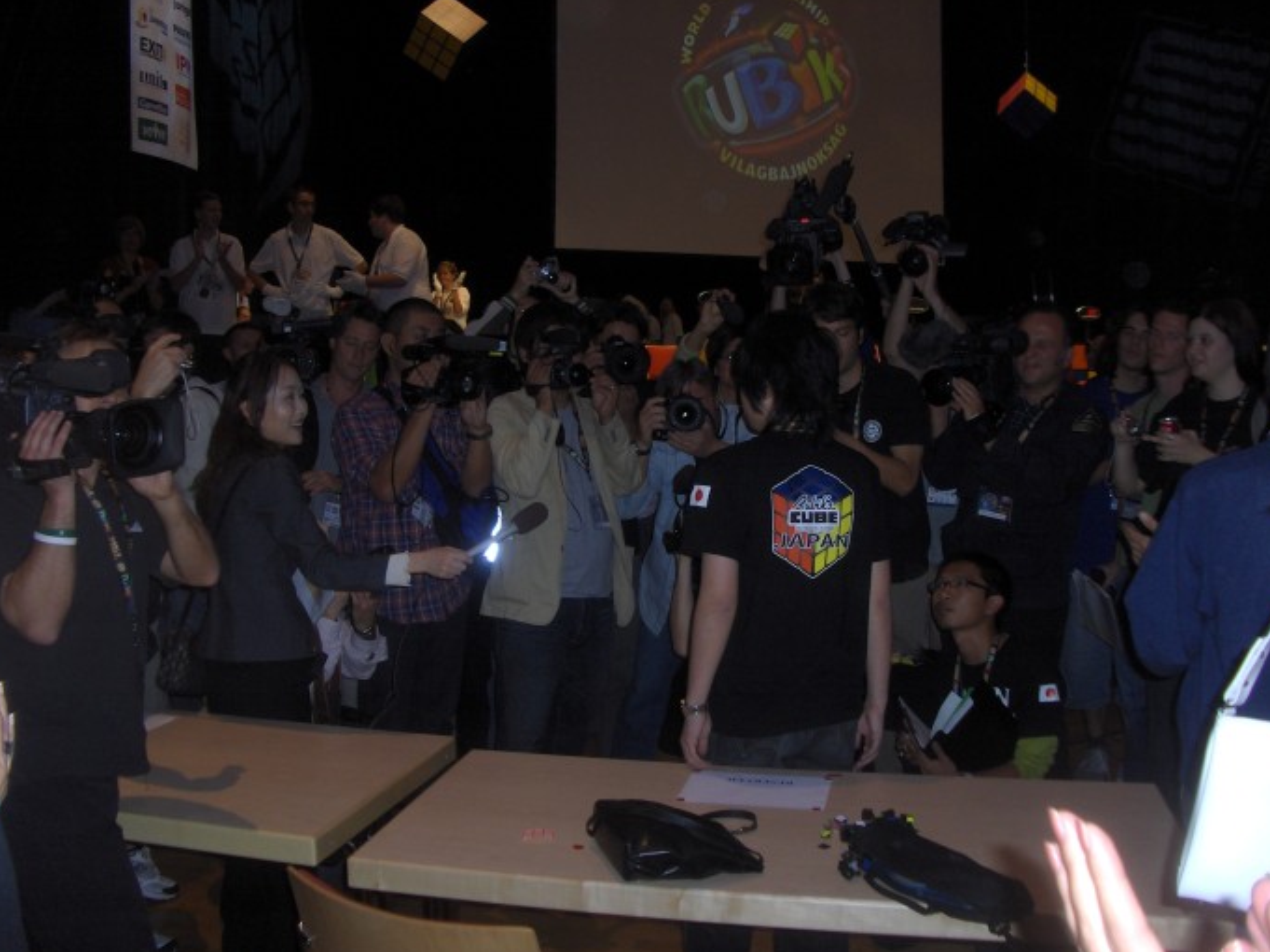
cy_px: 483
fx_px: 1320
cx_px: 636
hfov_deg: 51.4
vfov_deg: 39.6
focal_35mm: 36
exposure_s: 1/60
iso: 100
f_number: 2.6
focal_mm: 5.8
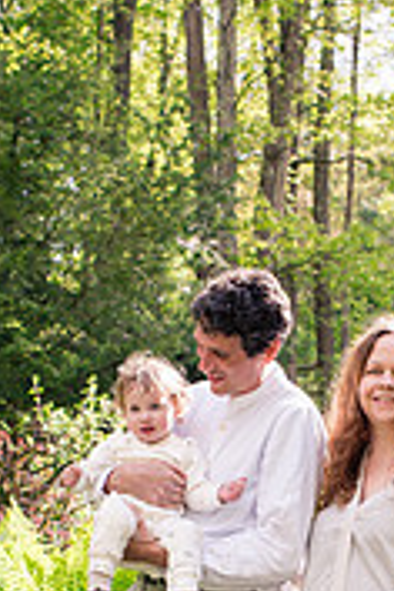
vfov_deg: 22.1
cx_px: 304
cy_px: 578
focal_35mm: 89
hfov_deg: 15.3
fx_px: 1461
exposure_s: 1/1250
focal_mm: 35
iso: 800
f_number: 4.5
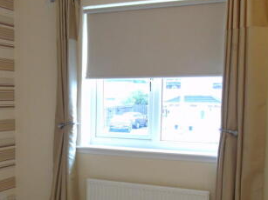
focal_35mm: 55
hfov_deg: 34.0
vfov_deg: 26.2
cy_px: 149
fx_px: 426
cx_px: 58
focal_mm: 5.2
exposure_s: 1/20
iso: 400
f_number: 3.6
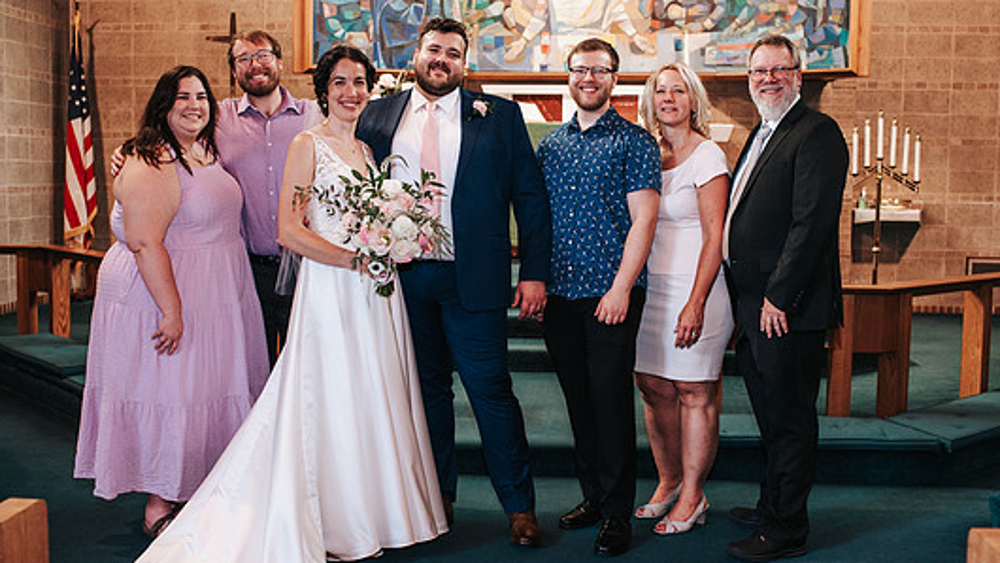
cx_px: 507
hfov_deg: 45.5
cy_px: 285
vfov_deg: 26.5
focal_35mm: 45
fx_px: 1193
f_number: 3.2
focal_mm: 35
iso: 1000
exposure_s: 1/125
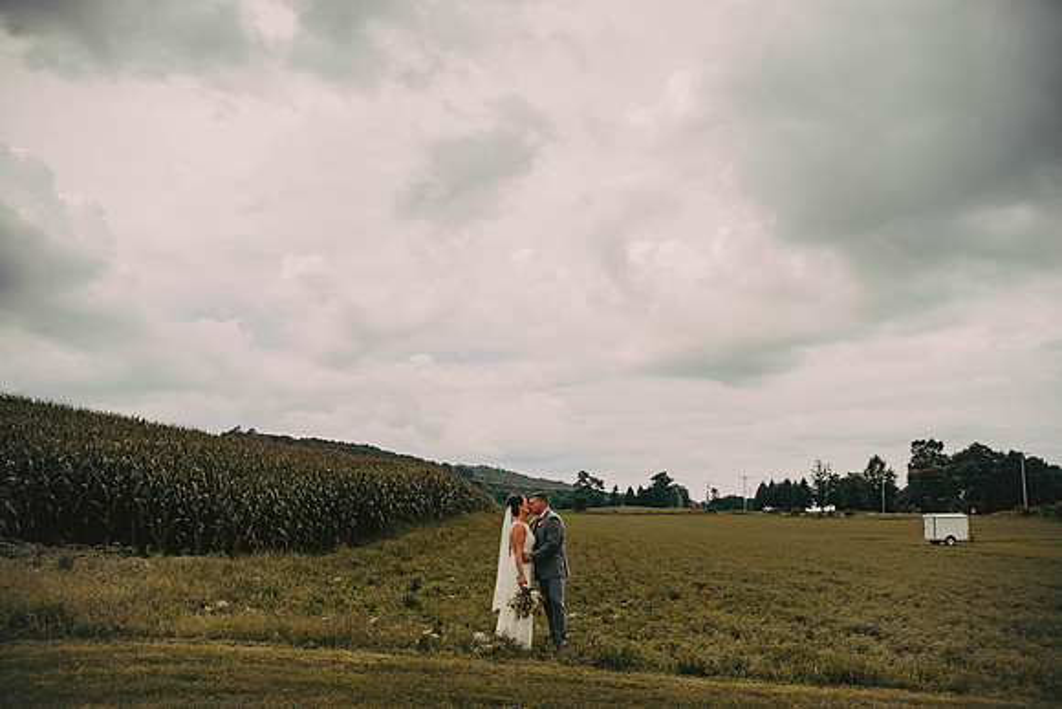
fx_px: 826
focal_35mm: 28
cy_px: 354
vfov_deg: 46.4
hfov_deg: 65.5
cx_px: 531
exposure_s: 1/4000
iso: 250
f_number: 2.8
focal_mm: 28
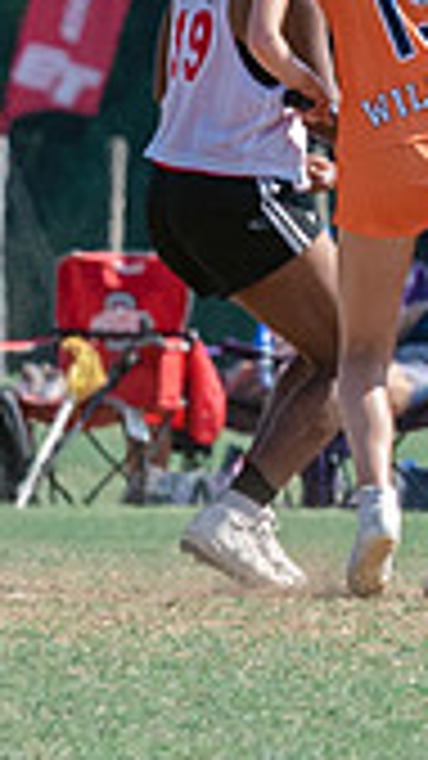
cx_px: 1472
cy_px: 139
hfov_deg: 0.8
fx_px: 30380
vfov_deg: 1.4
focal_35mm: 1505
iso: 400
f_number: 5
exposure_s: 1/1600
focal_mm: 185
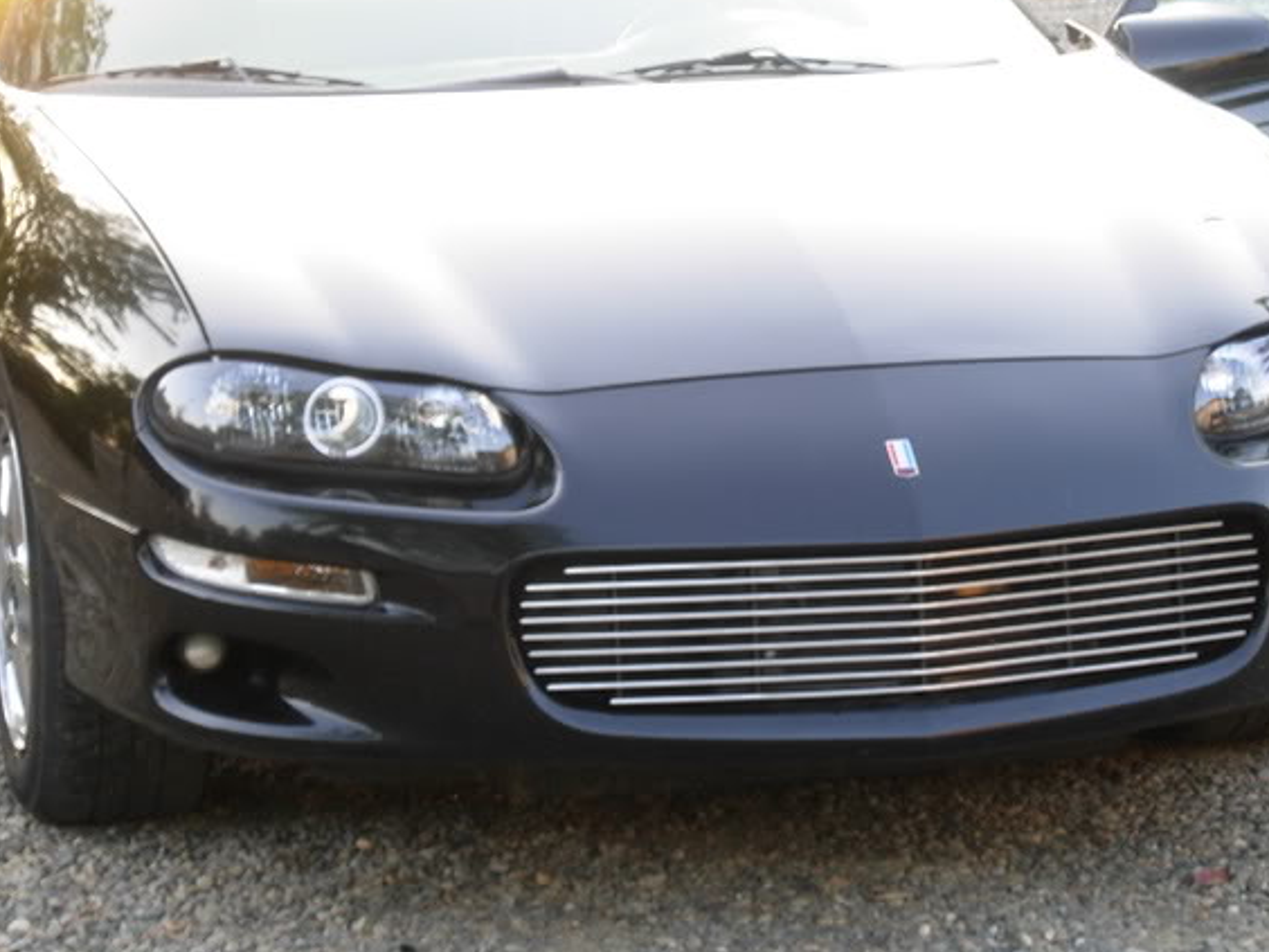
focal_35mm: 146
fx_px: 5352
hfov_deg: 13.5
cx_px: 778
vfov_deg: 10.2
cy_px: 407
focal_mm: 21.5
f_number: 4.7
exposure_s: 1/13.4
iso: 50
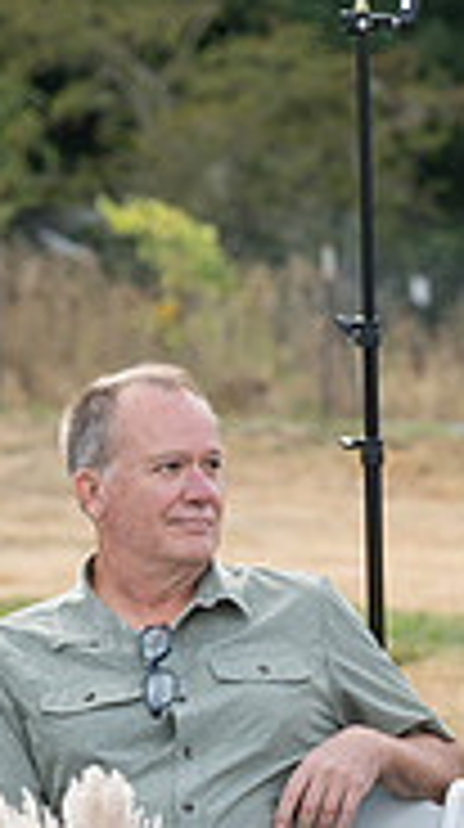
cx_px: 1149
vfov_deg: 7.2
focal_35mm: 298
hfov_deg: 4.0
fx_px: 6542
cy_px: 565
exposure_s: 1/800
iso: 400
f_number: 4.5
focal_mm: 90
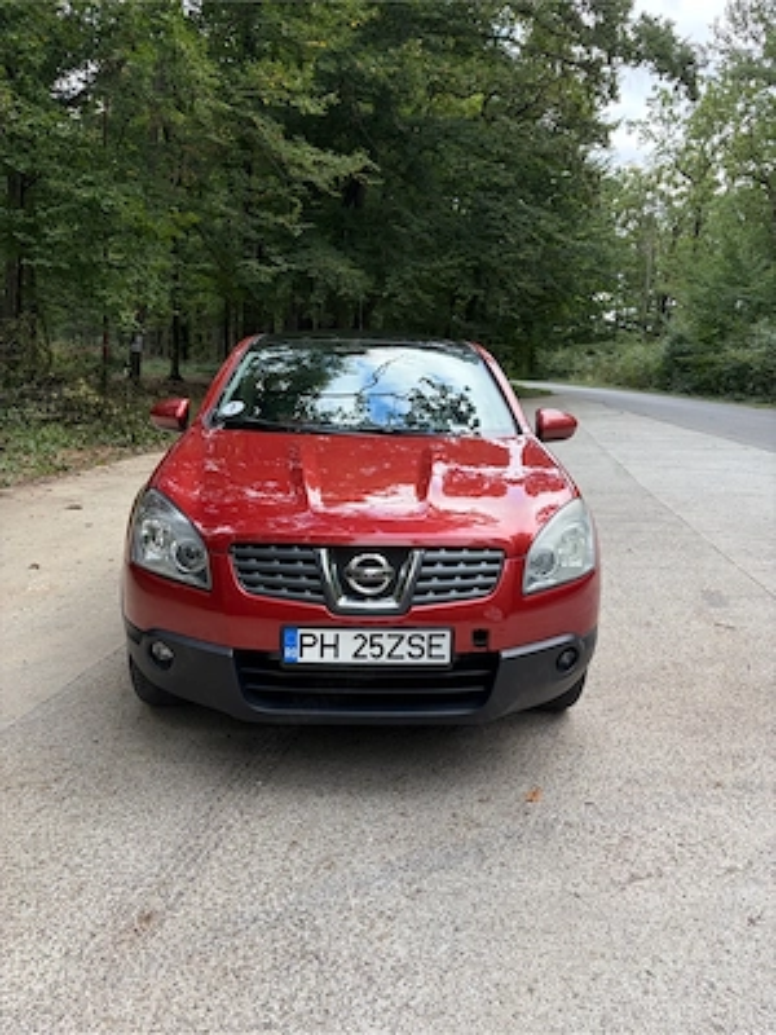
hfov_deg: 53.1
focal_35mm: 26
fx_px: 777
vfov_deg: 67.3
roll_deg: -1.5
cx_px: 388
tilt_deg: -10.4
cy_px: 518
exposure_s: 1/143
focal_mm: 5.96
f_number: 1.6
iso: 50
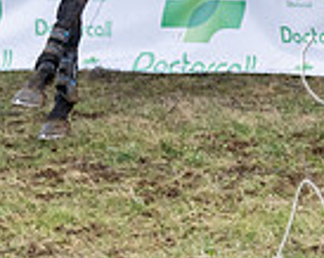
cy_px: -62
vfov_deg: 4.3
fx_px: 3426
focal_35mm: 358
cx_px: 792
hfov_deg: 5.2
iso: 800
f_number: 4
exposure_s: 1/1000
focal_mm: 70
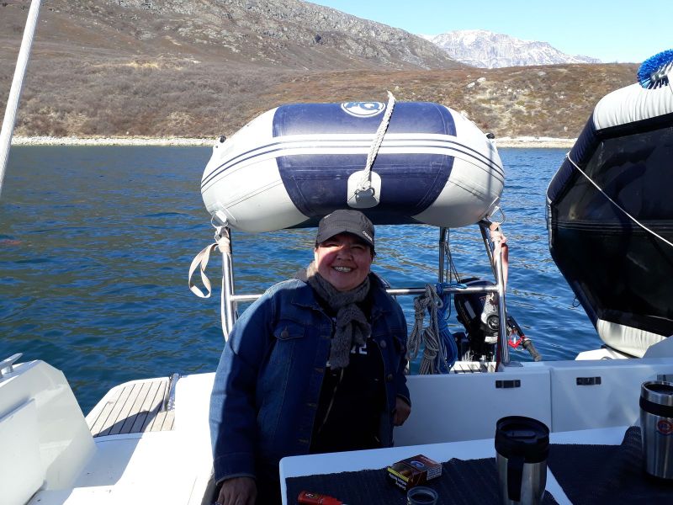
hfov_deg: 65.3
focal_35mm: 27
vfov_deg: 51.4
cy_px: 252
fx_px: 525
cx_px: 336
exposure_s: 1/752
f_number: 1.9
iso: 40
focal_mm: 3.6
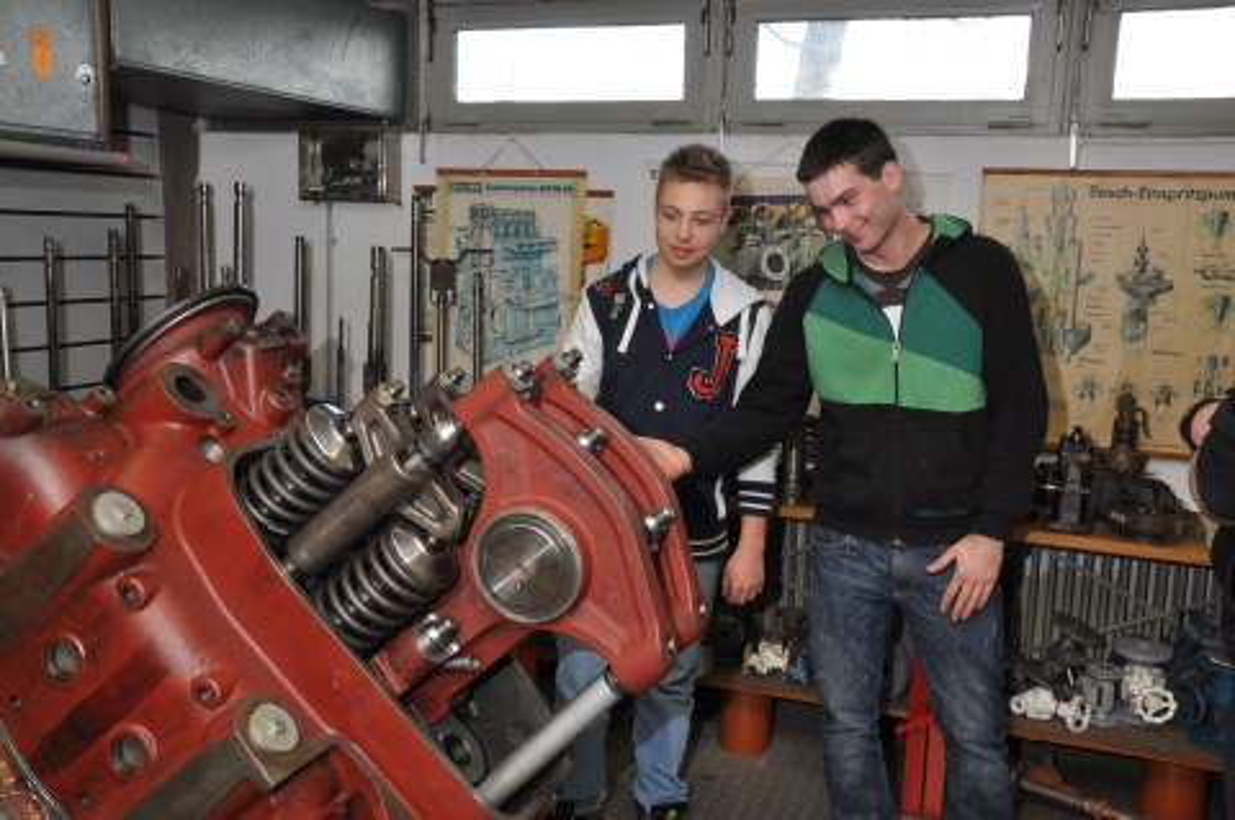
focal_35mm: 36
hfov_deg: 53.2
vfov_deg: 36.8
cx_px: 618
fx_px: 1234
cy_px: 410
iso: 400
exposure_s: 1/60
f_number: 9
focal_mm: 24
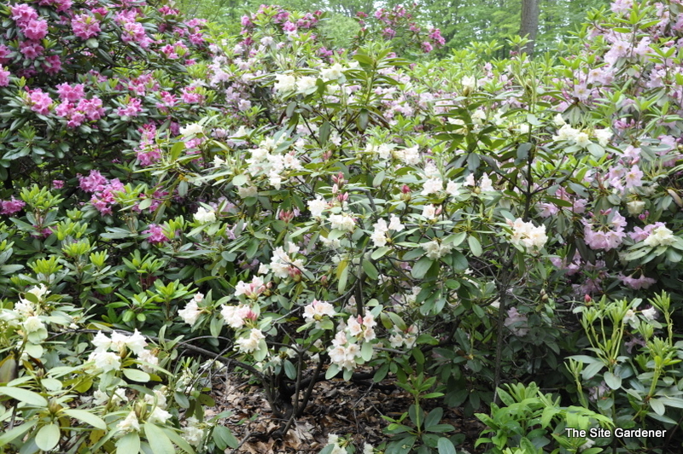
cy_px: 227
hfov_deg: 46.4
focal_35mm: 42
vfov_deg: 31.8
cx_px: 342
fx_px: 796
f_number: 8
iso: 200
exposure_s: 1/60
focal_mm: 28
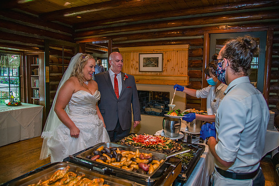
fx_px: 192
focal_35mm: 25
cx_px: 143
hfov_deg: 72.1
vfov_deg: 51.7
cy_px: 92
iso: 2500
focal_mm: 24
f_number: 4
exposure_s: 1/60
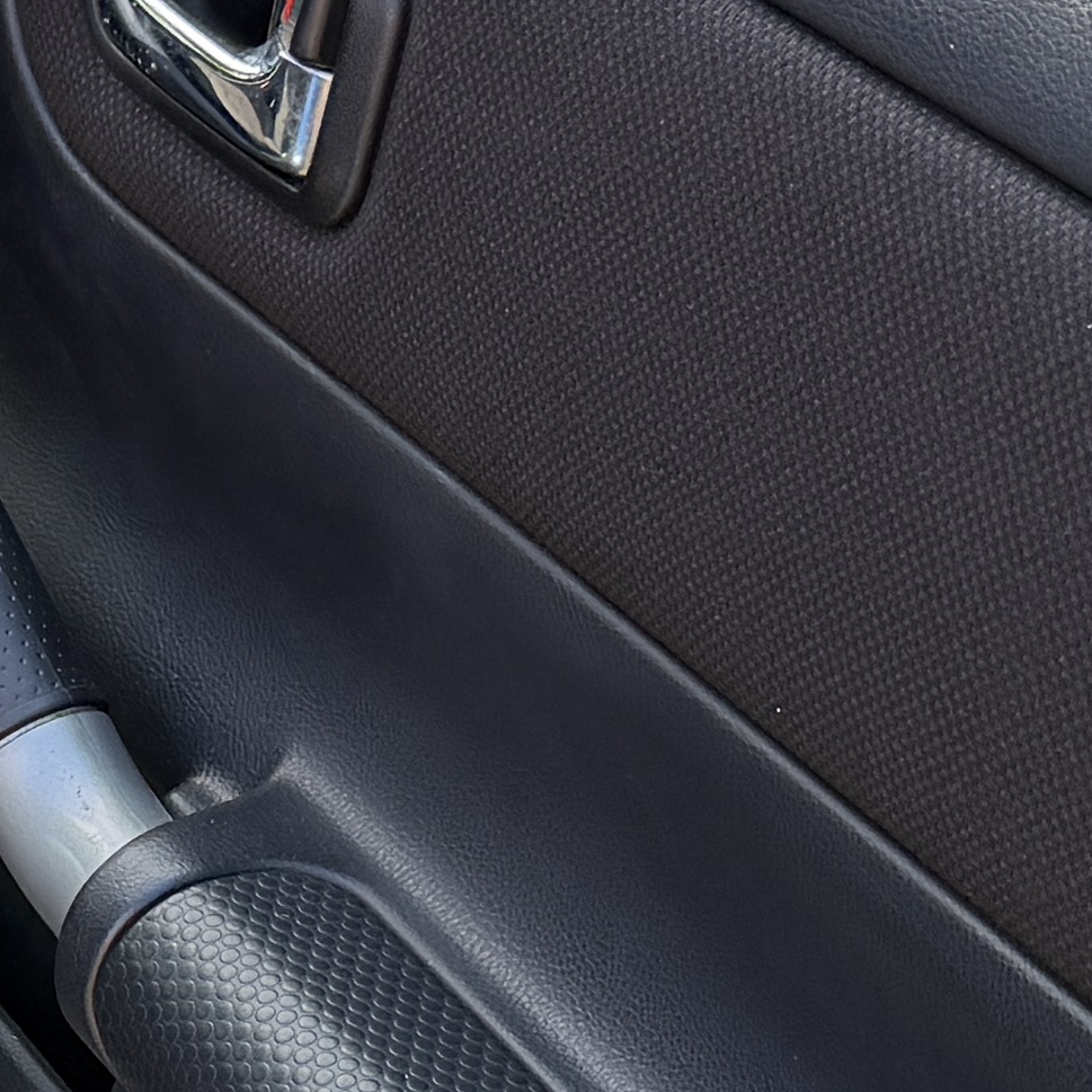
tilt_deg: -38.2
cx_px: -746
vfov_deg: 13.7
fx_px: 4461
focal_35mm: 125
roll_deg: -2.5
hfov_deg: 12.9
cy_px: 1112
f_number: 1.78
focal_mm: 6.76
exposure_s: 1/617
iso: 80
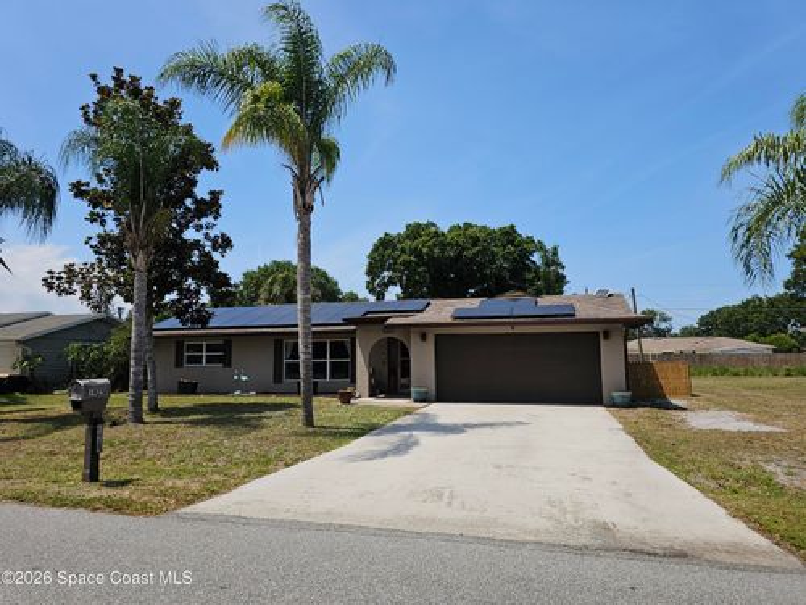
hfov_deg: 73.9
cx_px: 403
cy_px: 302
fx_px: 536
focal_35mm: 23
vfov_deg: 58.9
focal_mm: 6.3
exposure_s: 1/1111
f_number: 1.7
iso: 10
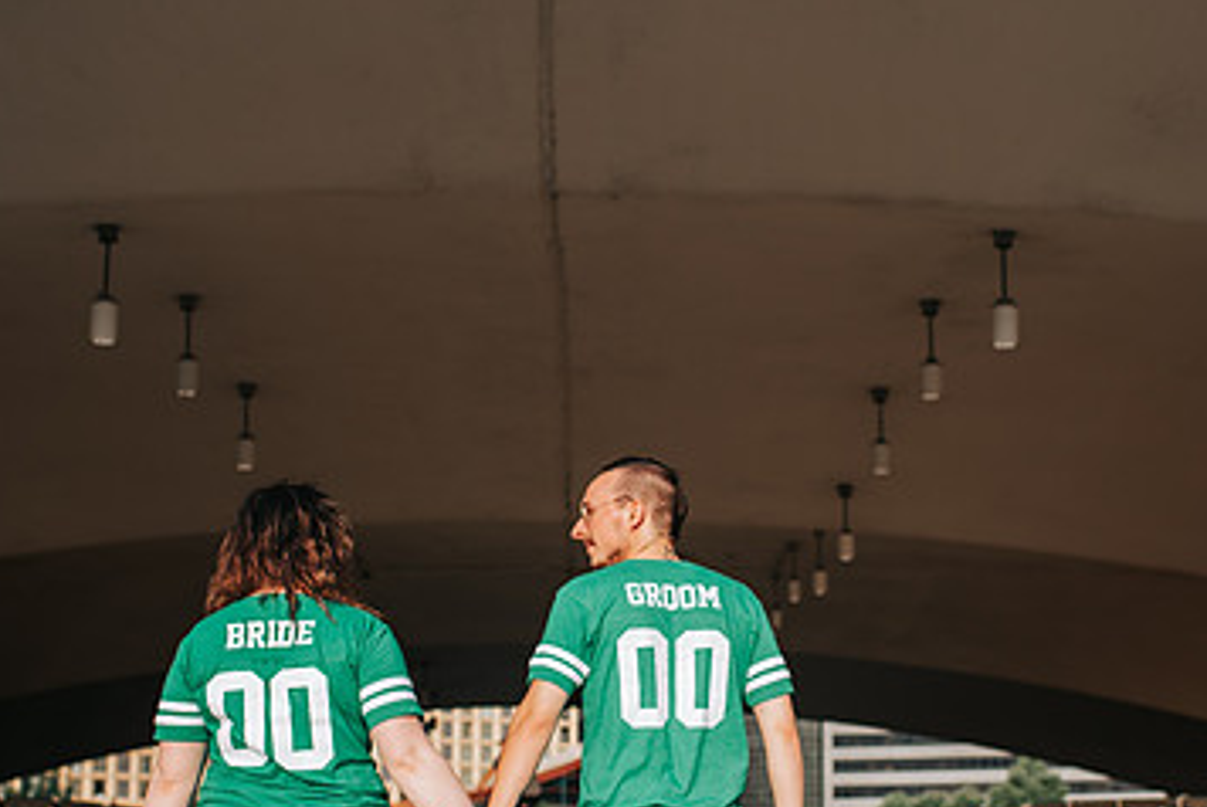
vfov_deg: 22.8
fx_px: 1980
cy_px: 612
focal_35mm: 59
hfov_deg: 33.9
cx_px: 640
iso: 100
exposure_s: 1/800
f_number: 3.2
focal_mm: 35
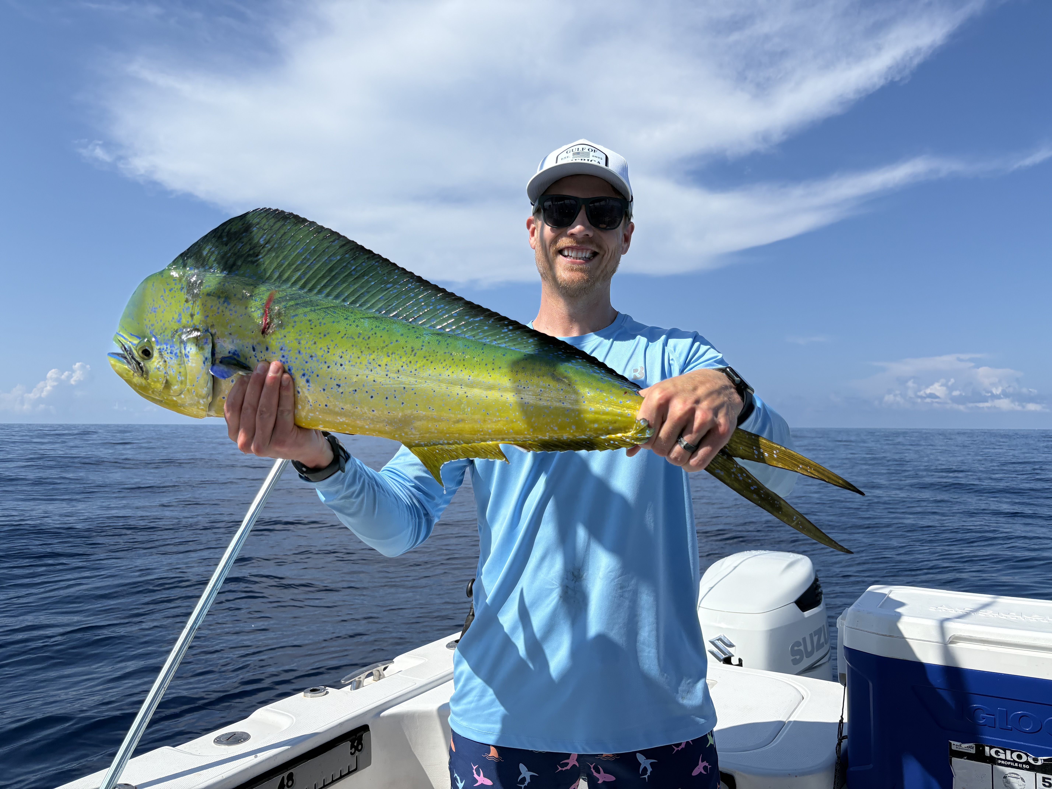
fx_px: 790
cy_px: 394
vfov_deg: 53.1
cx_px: 526
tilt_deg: +1.4
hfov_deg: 67.3
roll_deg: +0.0
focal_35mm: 26
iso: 50
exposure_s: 1/6993
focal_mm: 5.96
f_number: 1.6
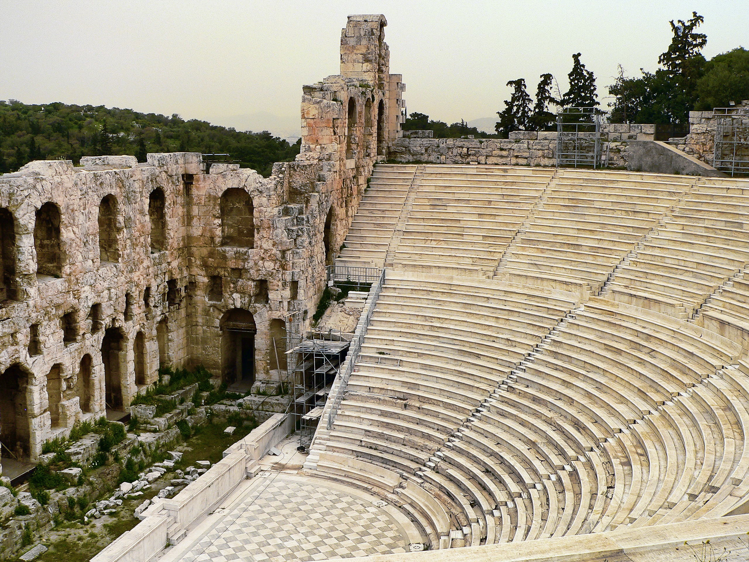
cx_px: 374
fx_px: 909
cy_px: 281
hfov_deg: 44.8
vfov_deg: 34.3
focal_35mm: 42
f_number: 4
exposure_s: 1/160
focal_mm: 7
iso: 80
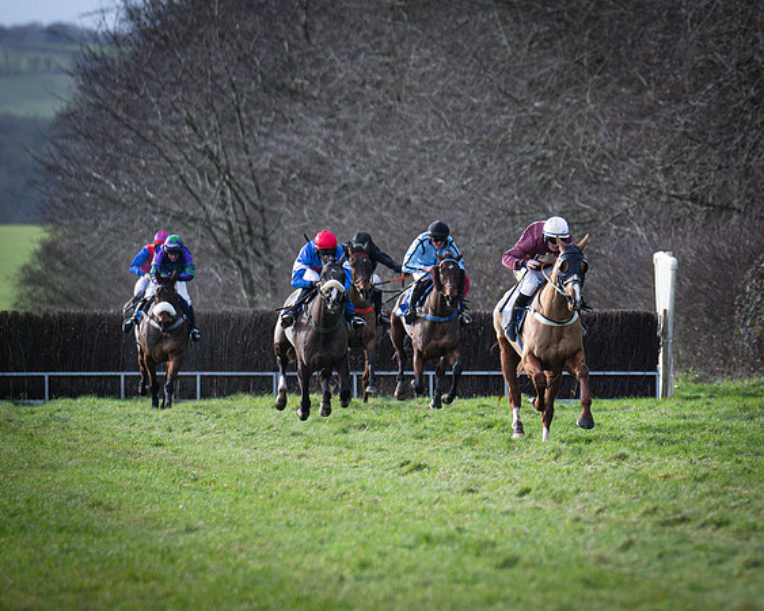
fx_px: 12016
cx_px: 680
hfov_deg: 3.6
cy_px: 310
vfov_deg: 2.9
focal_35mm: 532
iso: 400
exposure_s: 1/2000
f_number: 2.8
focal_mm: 200
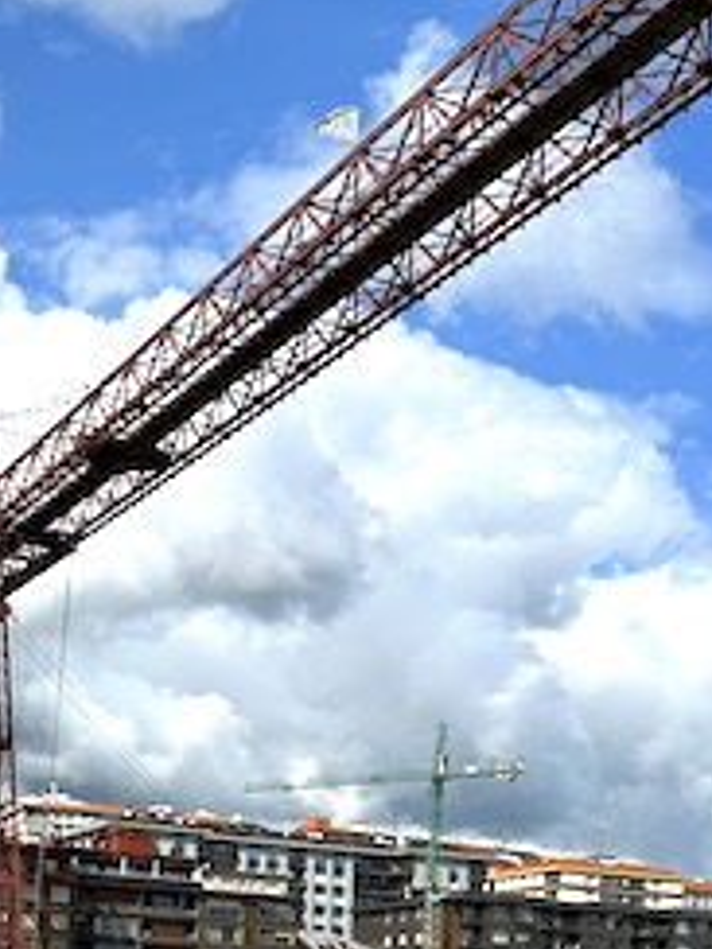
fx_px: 1728
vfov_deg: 29.1
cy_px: 906
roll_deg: -2.0
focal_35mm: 63
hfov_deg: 23.2
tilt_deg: +5.7
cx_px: 245
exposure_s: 1/8197
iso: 80
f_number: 1.78
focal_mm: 6.86
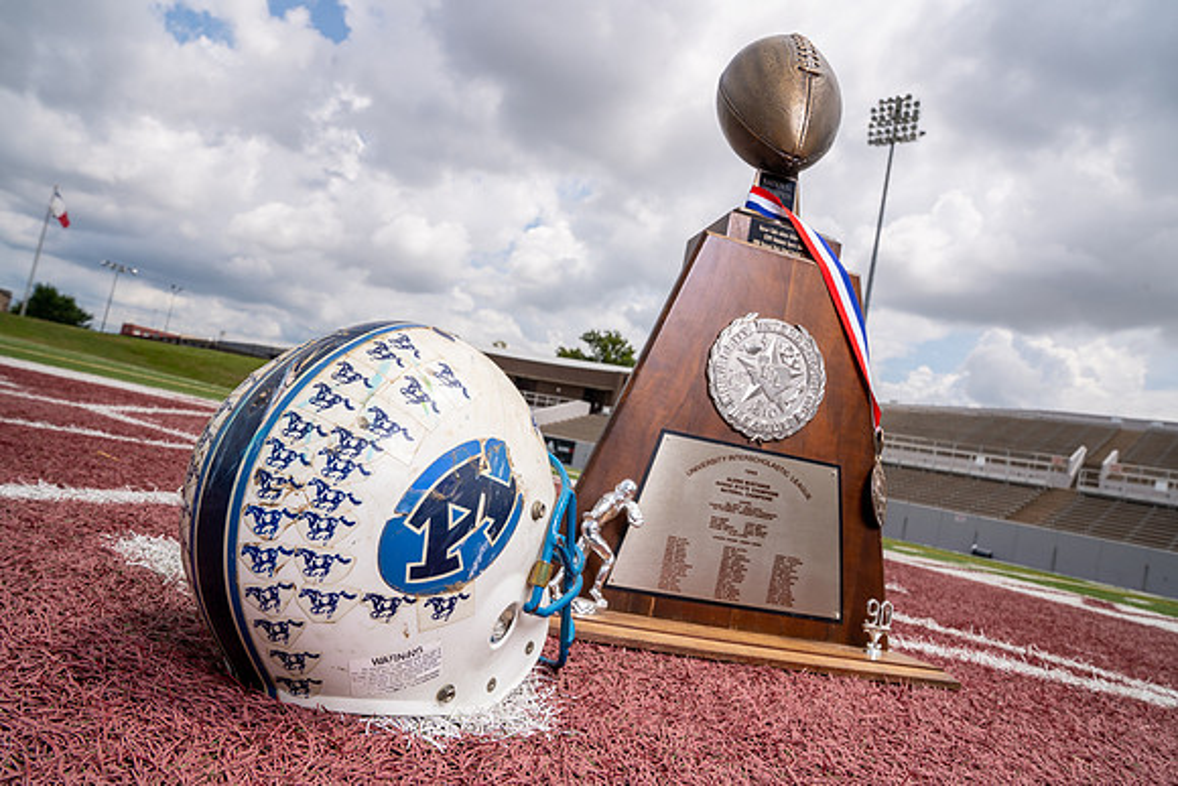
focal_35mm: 24
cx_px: 589
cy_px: 393
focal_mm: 24
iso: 125
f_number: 11
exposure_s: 1/200
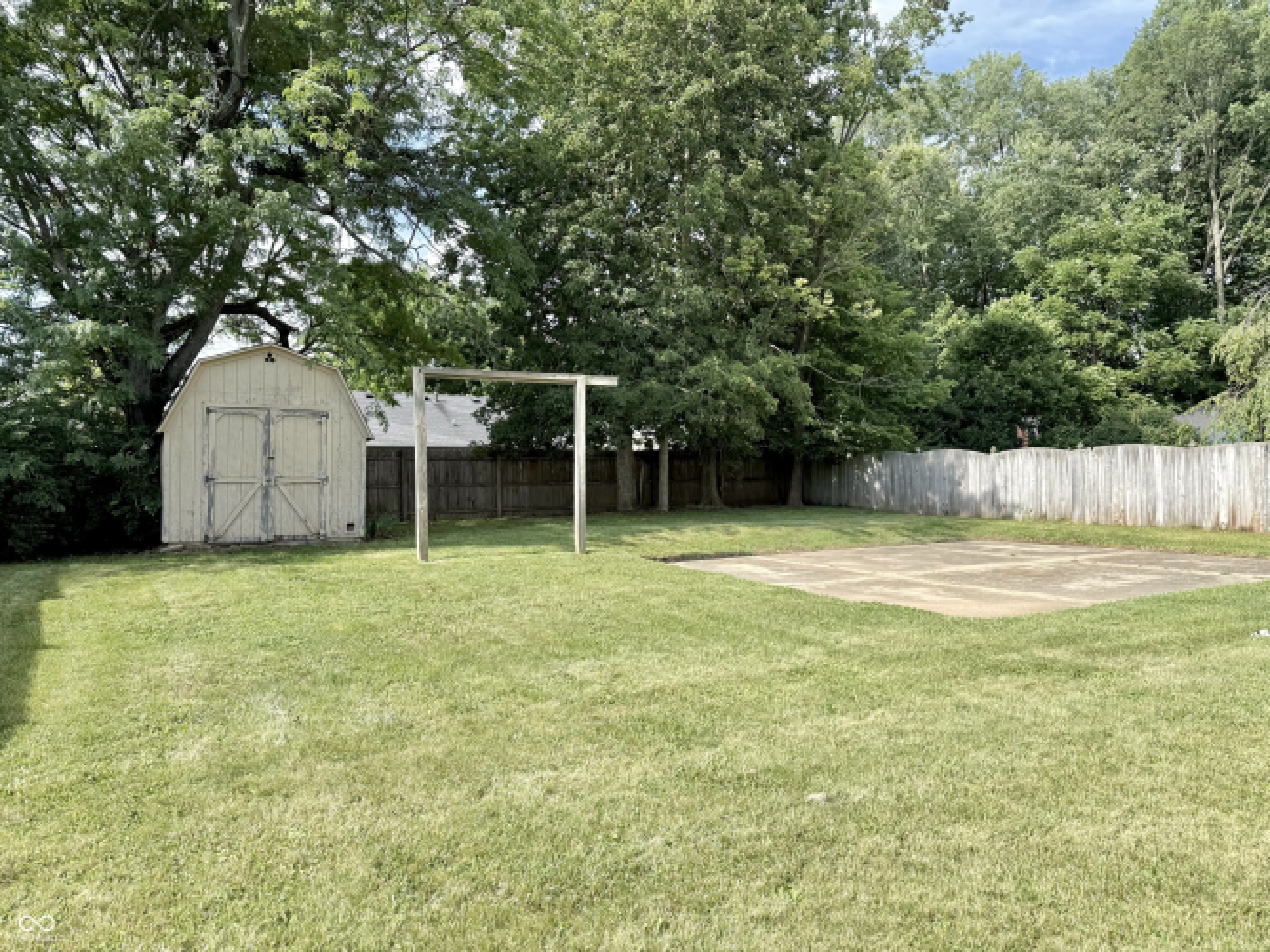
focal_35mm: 24
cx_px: 635
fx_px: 880
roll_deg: -1.4
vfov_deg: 56.8
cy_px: 476
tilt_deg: +1.3
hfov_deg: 71.6
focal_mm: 6.76
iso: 80
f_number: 1.78
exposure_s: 1/2370
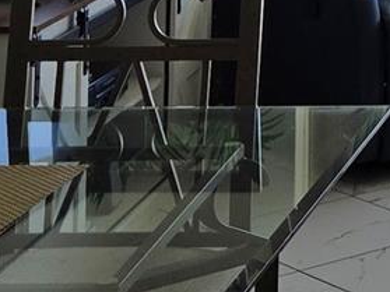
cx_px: 732
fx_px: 1903
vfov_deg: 8.2
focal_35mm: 169
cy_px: -377
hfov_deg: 10.8
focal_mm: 5.4
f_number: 1.8
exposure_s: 1/547
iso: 25
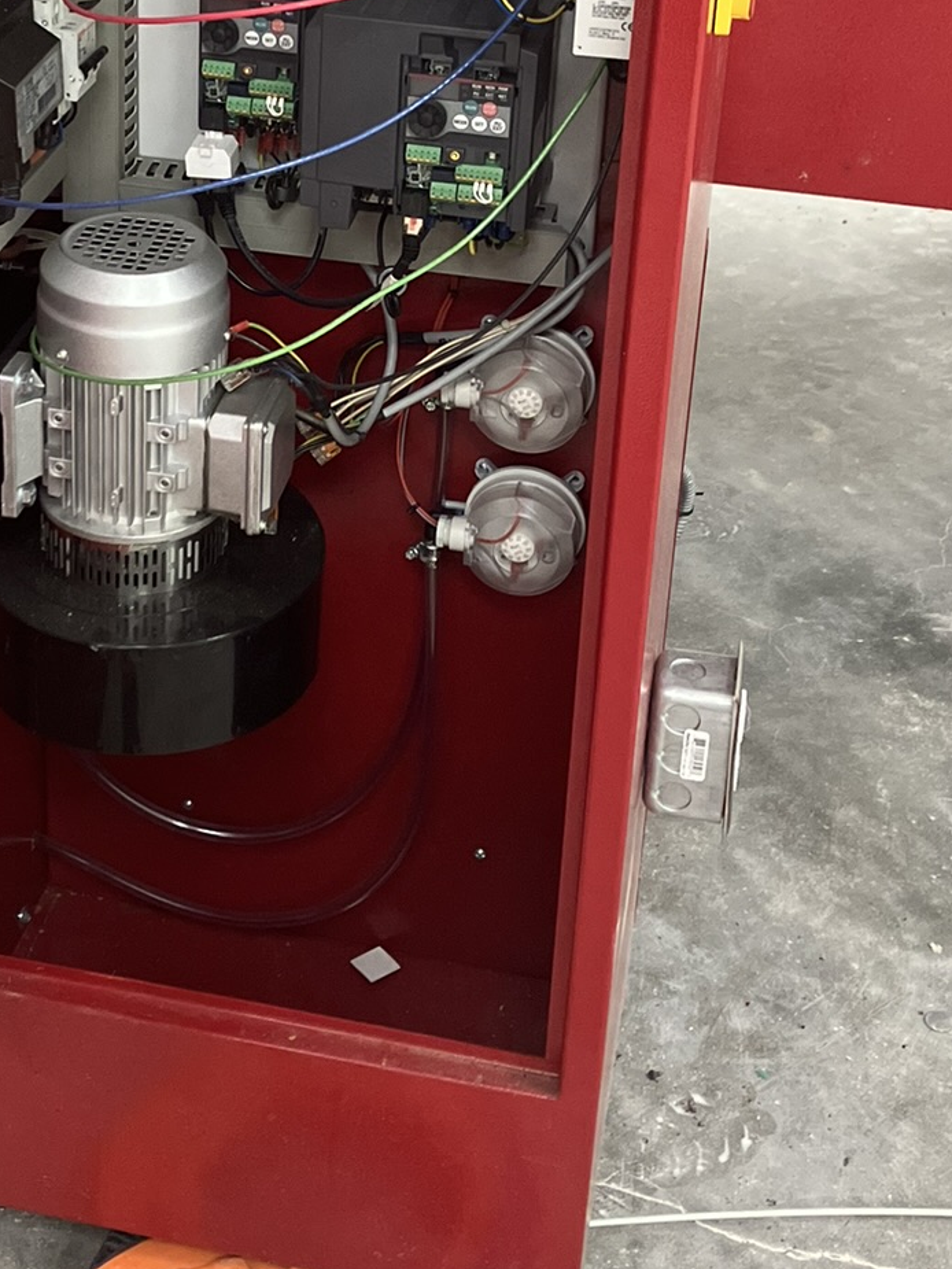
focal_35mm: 62
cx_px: 322
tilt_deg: -25.0
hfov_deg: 23.6
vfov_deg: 30.6
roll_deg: -2.5
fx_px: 2273
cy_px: 288
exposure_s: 1/60
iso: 250
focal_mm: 3.99
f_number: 1.8
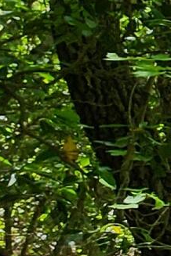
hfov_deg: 5.7
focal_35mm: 124
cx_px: 946
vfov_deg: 16.4
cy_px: 65
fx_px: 883
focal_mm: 2.2
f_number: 2.2
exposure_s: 1/438
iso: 50
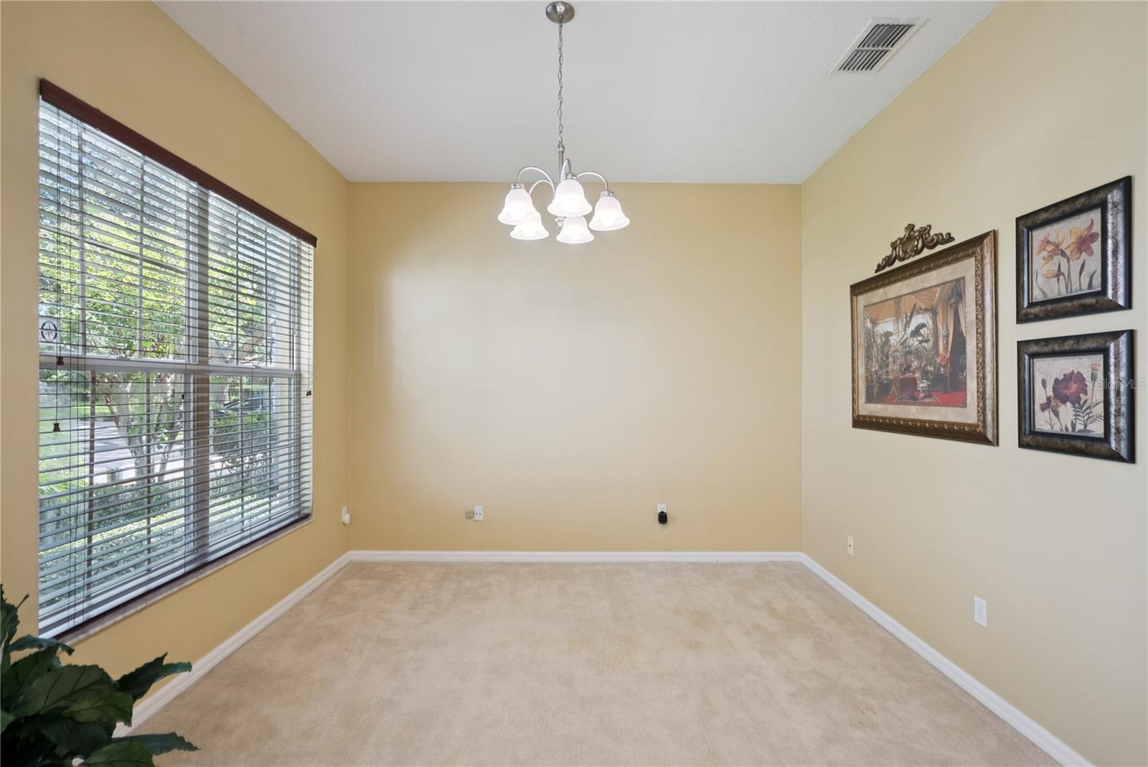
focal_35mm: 16
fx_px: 510
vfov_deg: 73.8
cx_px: 574
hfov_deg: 96.7
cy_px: 384
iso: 640
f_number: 9
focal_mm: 16
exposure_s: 1/50
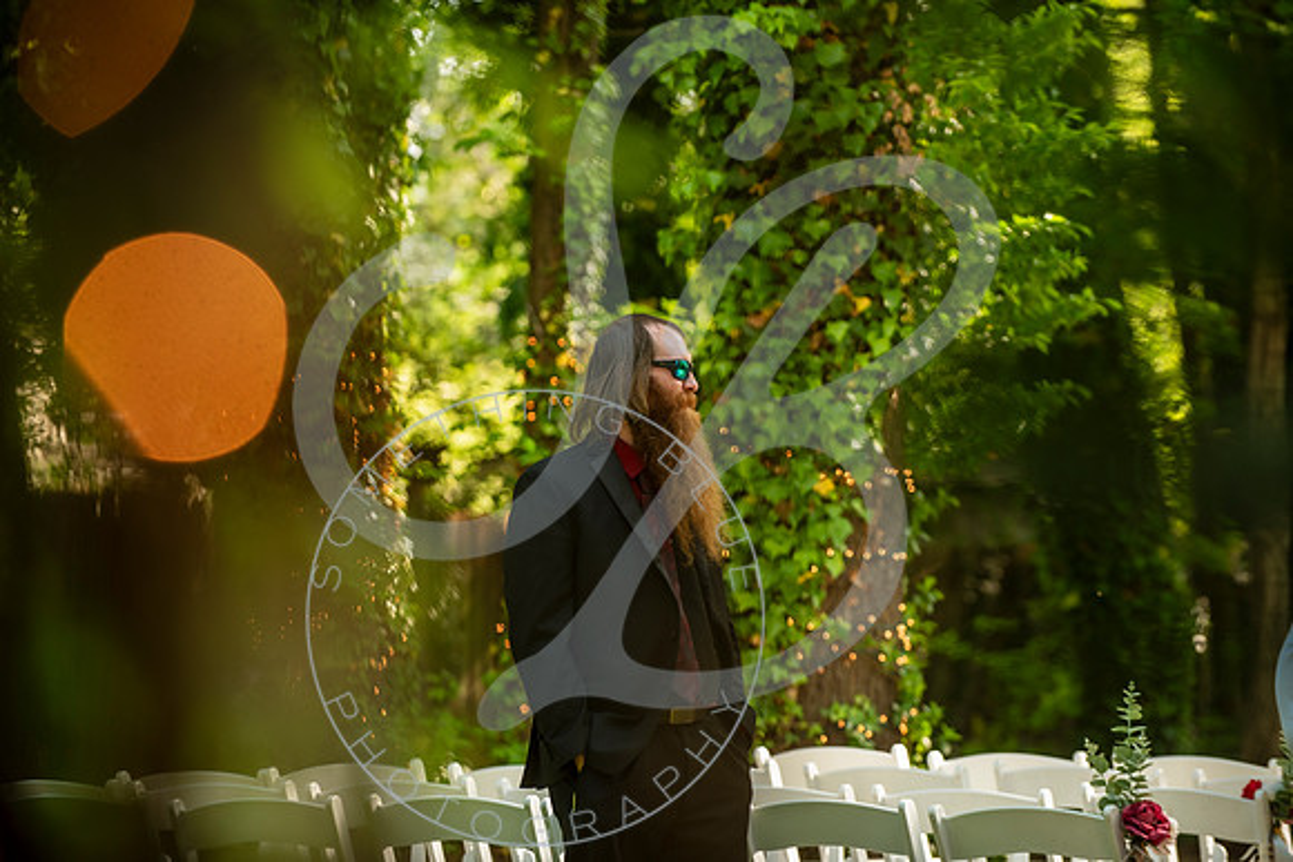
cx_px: 646
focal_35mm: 170
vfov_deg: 8.1
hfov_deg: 12.1
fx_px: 6107
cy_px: 431
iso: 250
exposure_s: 1/250
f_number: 2.8
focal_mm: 170
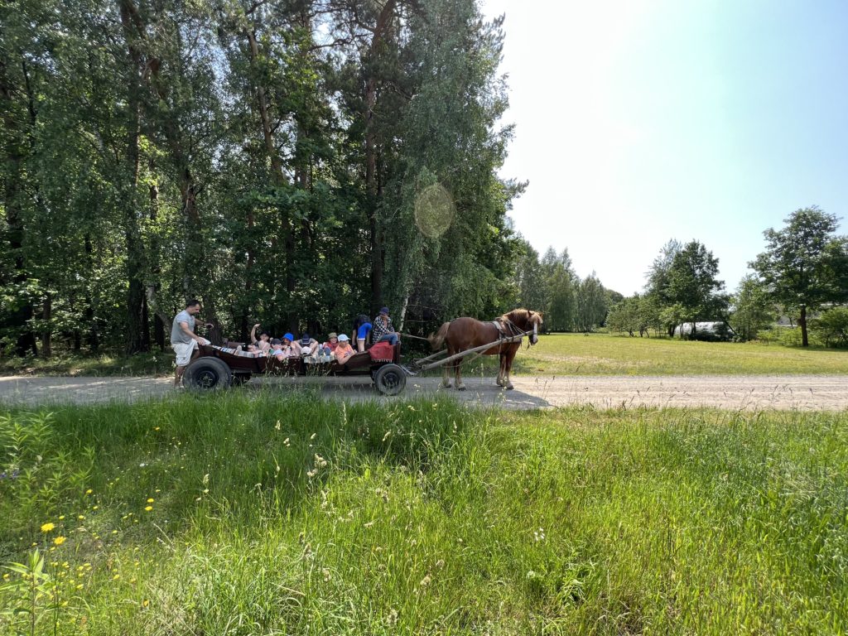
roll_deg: +0.0
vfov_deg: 89.9
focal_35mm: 13
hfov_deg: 106.2
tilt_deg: +1.2
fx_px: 318
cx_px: 424
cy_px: 318
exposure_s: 1/362
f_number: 1.8
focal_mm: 1.57
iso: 32
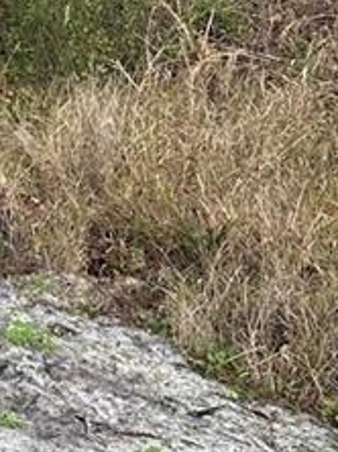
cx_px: -352
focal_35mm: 130
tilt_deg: +2.6
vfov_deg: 13.5
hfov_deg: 10.4
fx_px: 1696
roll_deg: -3.8
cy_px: -385
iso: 80
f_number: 1.78
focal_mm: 6.86
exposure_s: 1/943
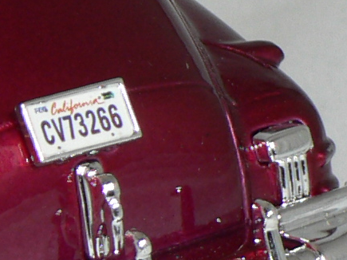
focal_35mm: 547
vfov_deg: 2.7
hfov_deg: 3.6
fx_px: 5482
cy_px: -11
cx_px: -241
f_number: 3.2
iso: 80
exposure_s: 1/60
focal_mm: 15.5
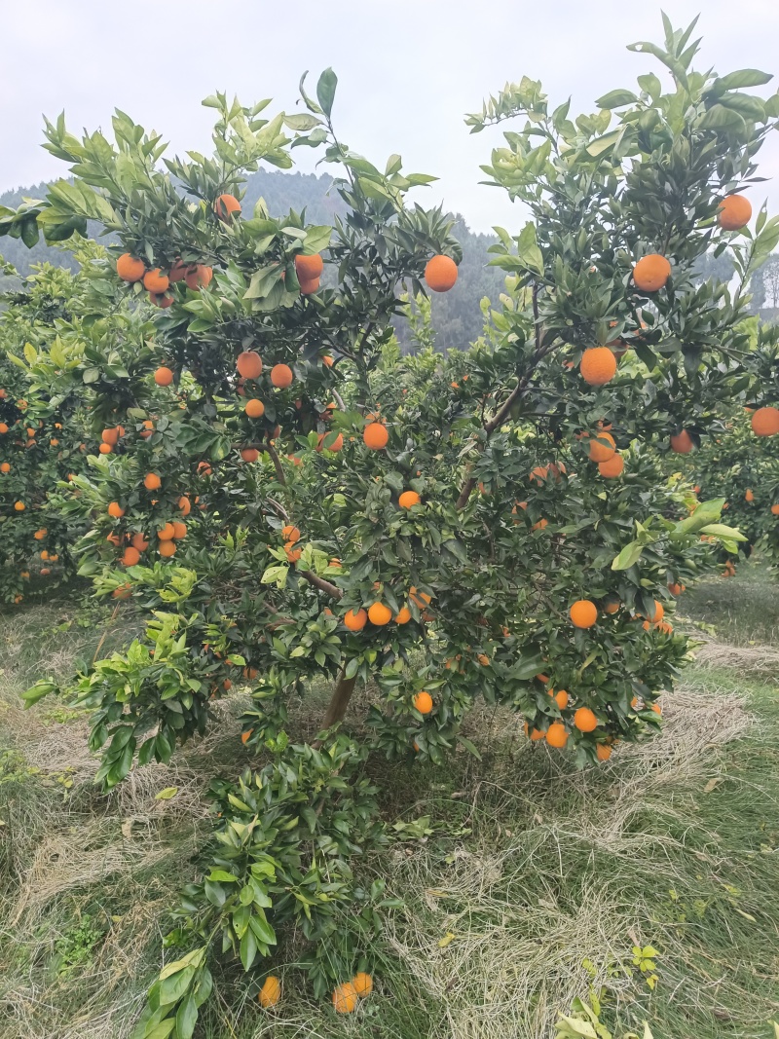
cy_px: 520
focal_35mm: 23
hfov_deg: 58.9
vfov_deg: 73.9
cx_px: 390
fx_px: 690
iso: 579
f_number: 1.88
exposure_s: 1/100
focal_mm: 5.59
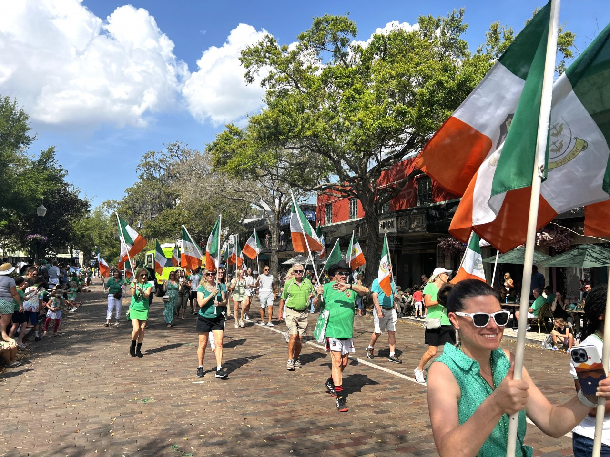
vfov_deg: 53.1
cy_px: 228
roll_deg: -0.7
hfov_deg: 67.3
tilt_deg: +5.4
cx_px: 305
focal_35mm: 26
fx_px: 458
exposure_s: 1/3968
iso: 50
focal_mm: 5.7
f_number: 1.5
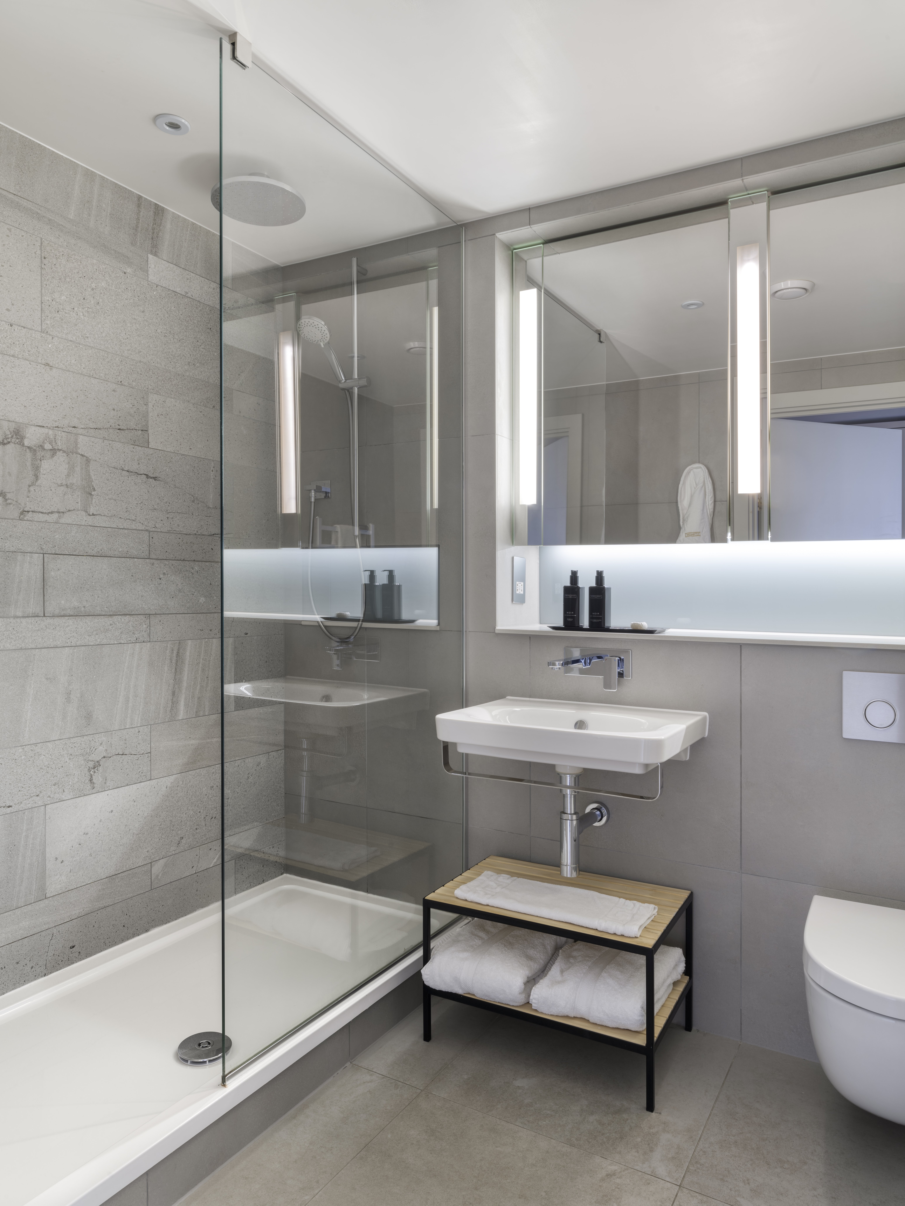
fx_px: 767
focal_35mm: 22
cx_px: 452
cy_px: 603
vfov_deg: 76.4
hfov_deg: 61.1
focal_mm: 29
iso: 100
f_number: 16
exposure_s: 15
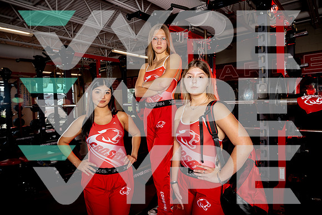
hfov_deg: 73.7
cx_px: 161
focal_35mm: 24
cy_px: 108
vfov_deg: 53.2
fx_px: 215
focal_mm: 24
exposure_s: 1/250
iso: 400
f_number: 7.1
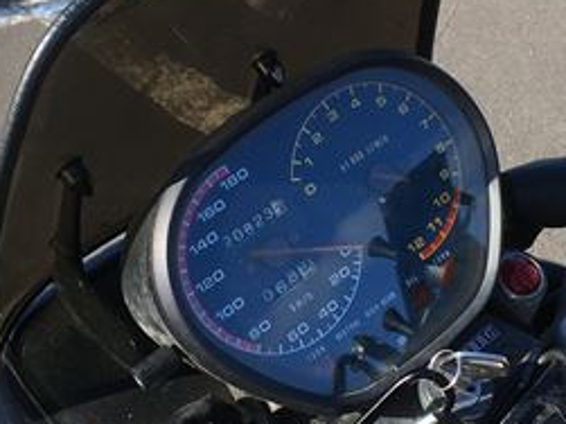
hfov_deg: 26.3
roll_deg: +1.5
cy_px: 151
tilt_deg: -31.9
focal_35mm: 74
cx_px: 313
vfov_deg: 19.8
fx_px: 1209
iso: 25
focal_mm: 4.15
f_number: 2.2
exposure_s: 1/519
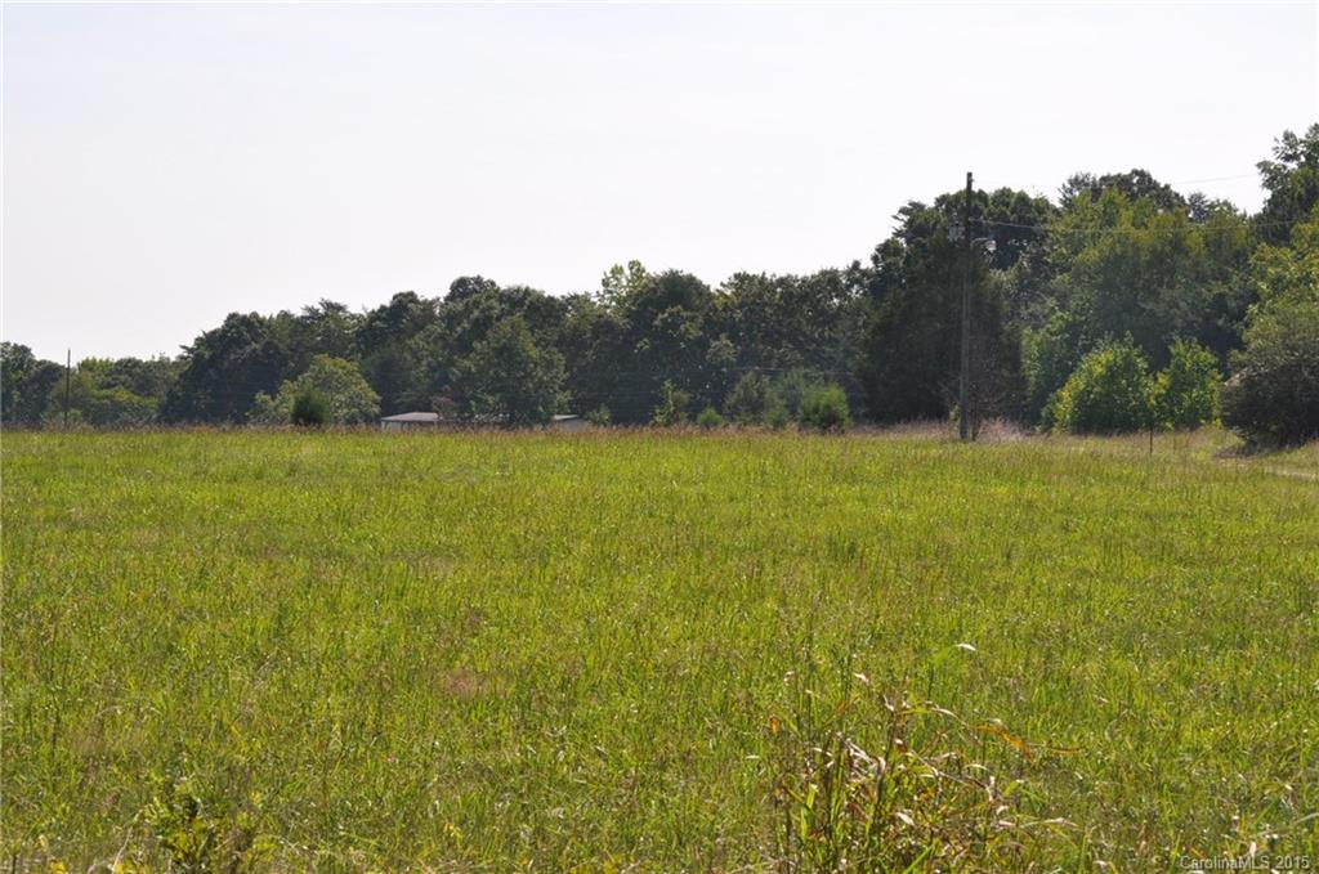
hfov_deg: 24.7
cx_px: 660
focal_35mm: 82
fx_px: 3017
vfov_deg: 16.5
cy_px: 437
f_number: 16
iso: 200
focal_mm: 55
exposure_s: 1/200
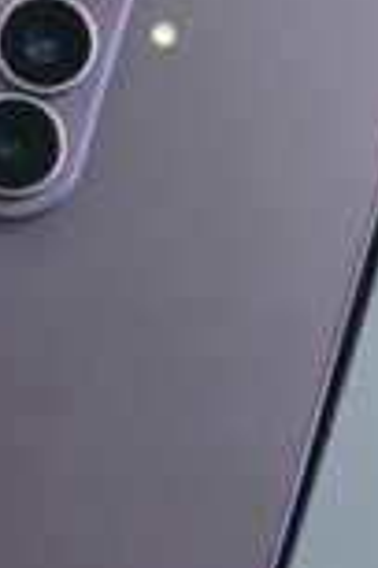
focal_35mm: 186
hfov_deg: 7.3
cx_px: -163
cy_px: 445
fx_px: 2929
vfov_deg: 11.0
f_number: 4
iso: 800
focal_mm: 25
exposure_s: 1/30
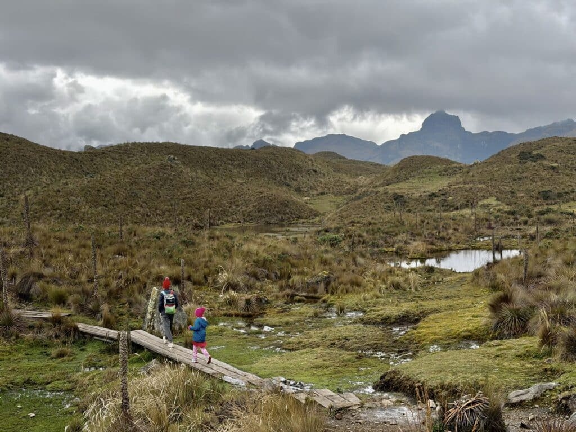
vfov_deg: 28.0
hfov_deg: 36.8
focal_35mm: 52
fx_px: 865
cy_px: 216
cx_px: 288
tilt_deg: -3.5
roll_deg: +0.0
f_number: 1.6
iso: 40
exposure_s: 1/1626
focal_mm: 5.96
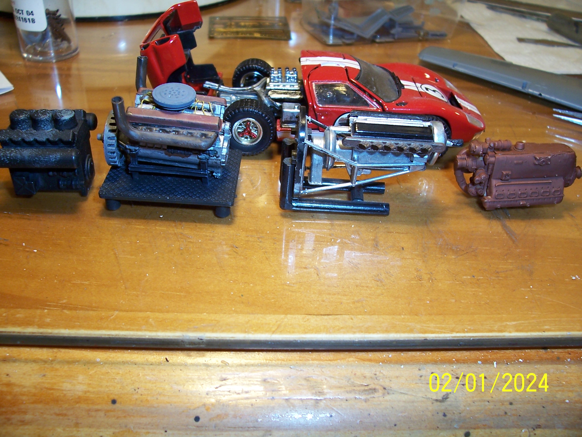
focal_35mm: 34
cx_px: 291
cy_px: 218
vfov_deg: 41.8
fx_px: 572
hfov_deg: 54.0
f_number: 2.7
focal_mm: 5.6
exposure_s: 1/125
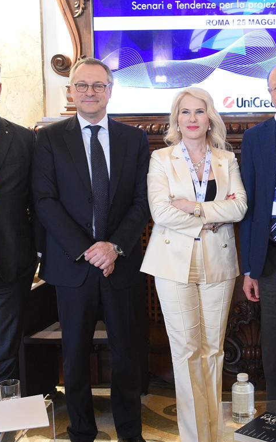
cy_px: 213
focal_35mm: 54
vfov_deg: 37.5
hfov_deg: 23.4
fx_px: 650
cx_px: 241
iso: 4000
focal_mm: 27
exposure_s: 1/200
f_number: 4
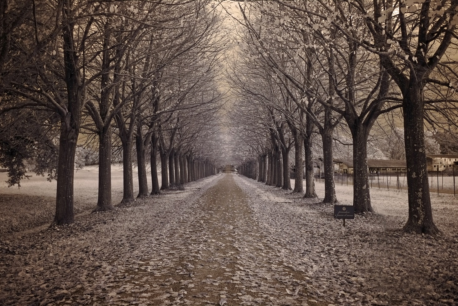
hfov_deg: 47.4
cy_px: 153
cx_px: 229
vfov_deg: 32.6
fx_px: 522
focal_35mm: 41
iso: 400
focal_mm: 27
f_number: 2.8
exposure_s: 1/30
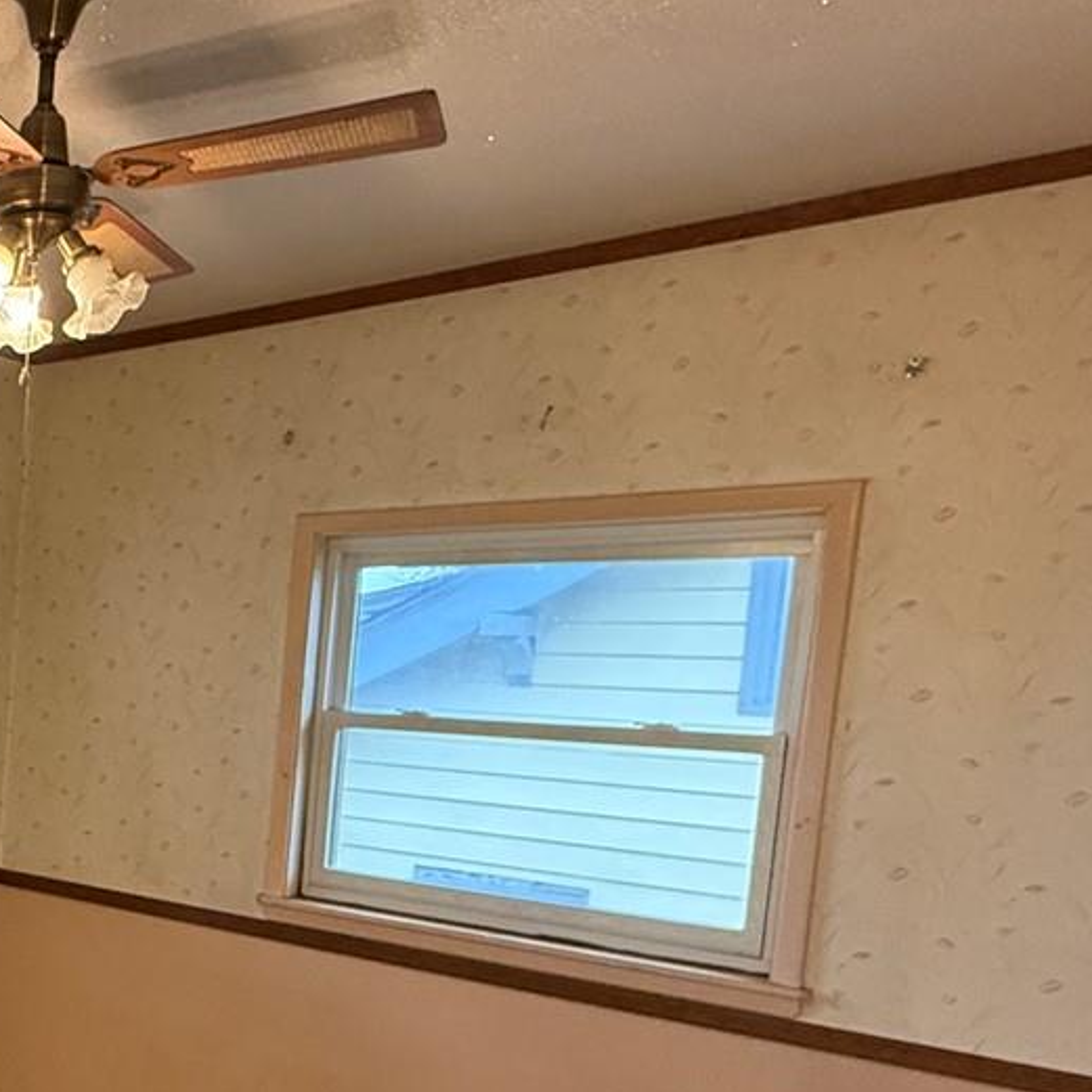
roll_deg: -2.6
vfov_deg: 42.8
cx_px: -333
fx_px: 1356
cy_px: 784
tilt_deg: -5.4
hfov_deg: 32.6
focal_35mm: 38
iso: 640
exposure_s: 1/120
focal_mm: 2.22
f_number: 2.2
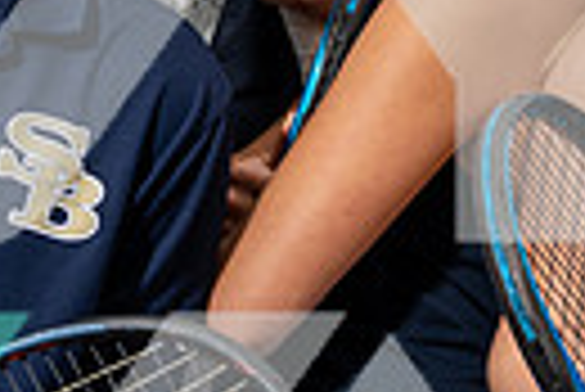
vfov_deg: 9.9
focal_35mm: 138
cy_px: 7
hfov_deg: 14.3
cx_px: 720
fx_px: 2245
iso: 200
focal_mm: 31
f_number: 8
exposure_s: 1/160
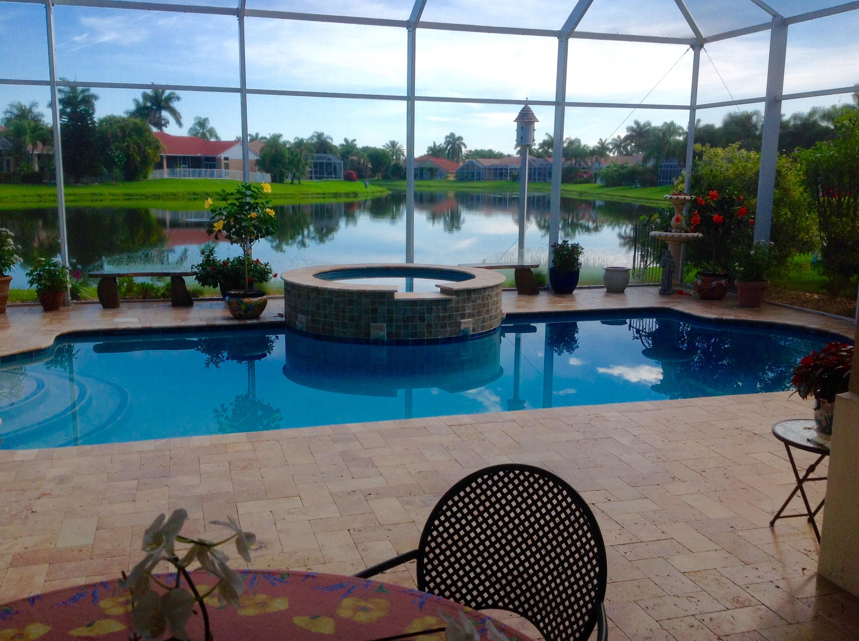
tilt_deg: -11.4
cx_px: 438
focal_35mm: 36
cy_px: 325
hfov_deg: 51.4
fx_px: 892
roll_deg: -0.3
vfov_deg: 39.6
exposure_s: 1/617
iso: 50
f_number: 2.4
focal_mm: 4.28
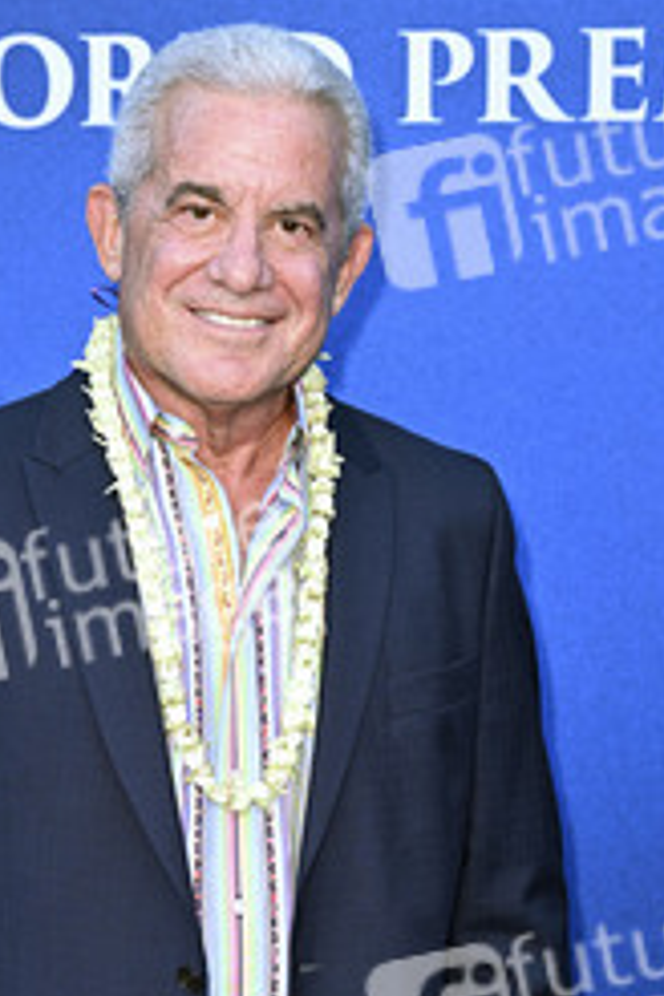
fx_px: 3458
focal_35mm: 125
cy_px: 802
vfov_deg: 16.3
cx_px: 206
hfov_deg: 11.0
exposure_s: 1/250
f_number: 6.3
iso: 800
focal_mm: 77
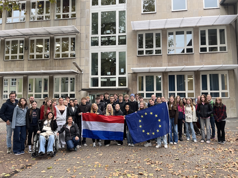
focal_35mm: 26
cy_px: 89
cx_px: 119
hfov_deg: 67.3
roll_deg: -0.1
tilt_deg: +4.9
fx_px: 179
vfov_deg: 53.1
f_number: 1.6
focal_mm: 5.1
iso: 40
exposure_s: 1/122
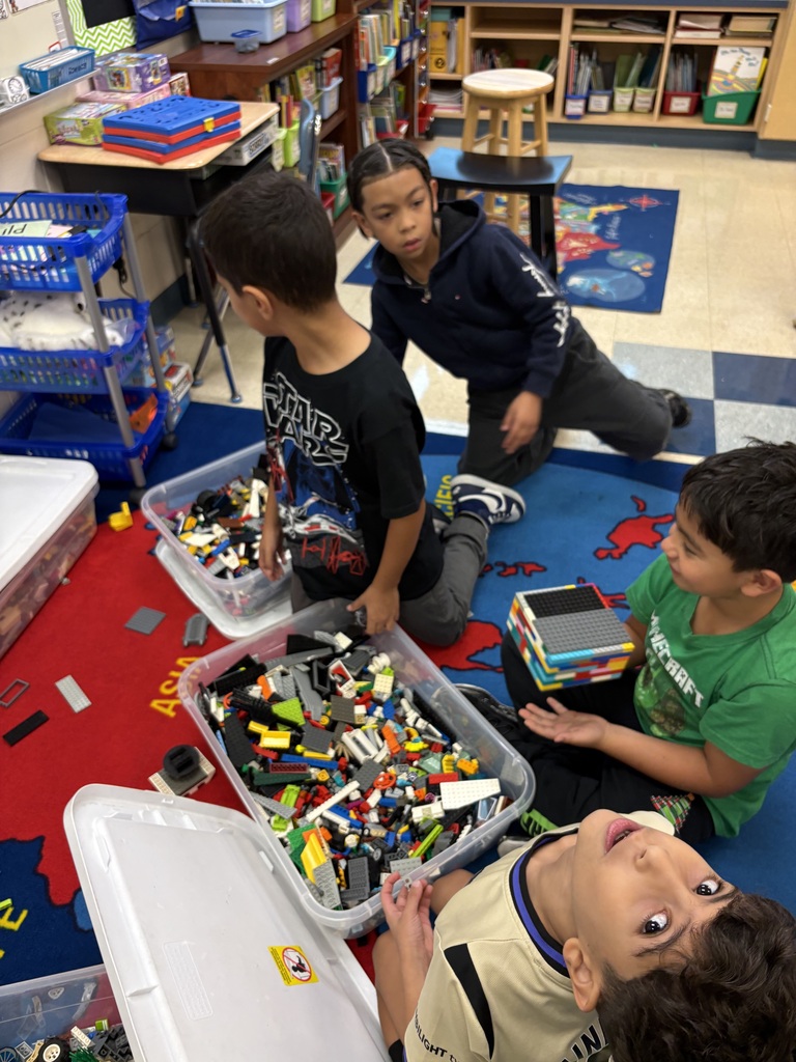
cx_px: 398
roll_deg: +1.3
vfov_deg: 67.3
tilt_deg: -41.0
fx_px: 797
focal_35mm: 26
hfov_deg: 53.1
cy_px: 531
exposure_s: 1/60
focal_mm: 5.96
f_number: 1.6
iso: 160
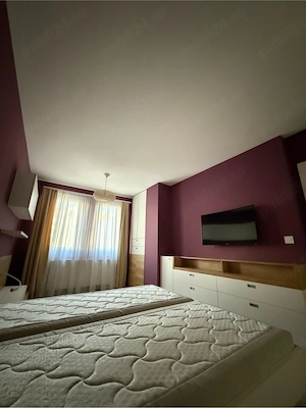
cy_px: 204
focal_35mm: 14
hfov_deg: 85.7
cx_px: 153
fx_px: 165
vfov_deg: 102.1
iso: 1600
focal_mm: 2.22
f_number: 2.2
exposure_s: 1/56
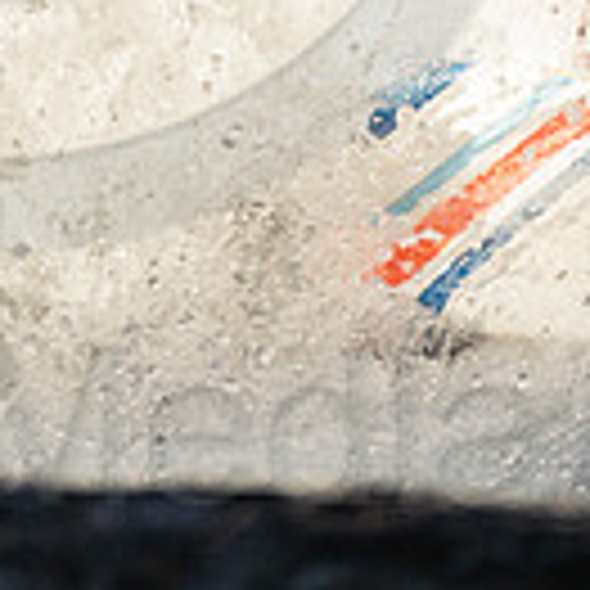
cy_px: -191
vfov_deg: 1.4
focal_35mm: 1294
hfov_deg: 1.4
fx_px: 24953
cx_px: -14
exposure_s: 1/1000
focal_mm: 230
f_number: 5.6
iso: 100
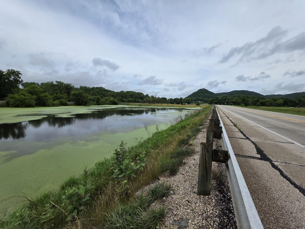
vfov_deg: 89.9
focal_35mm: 13
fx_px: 115
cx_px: 152
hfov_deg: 106.2
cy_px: 114
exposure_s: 1/3483
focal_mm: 2.2
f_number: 1.9
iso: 40
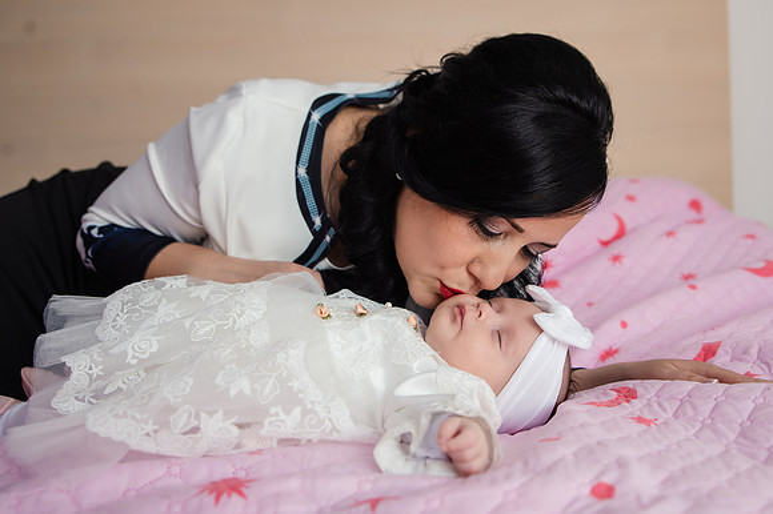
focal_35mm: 39
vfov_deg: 34.4
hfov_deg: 49.8
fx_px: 829
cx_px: 447
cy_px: 225
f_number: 3.5
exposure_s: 1/250
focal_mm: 31
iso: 400
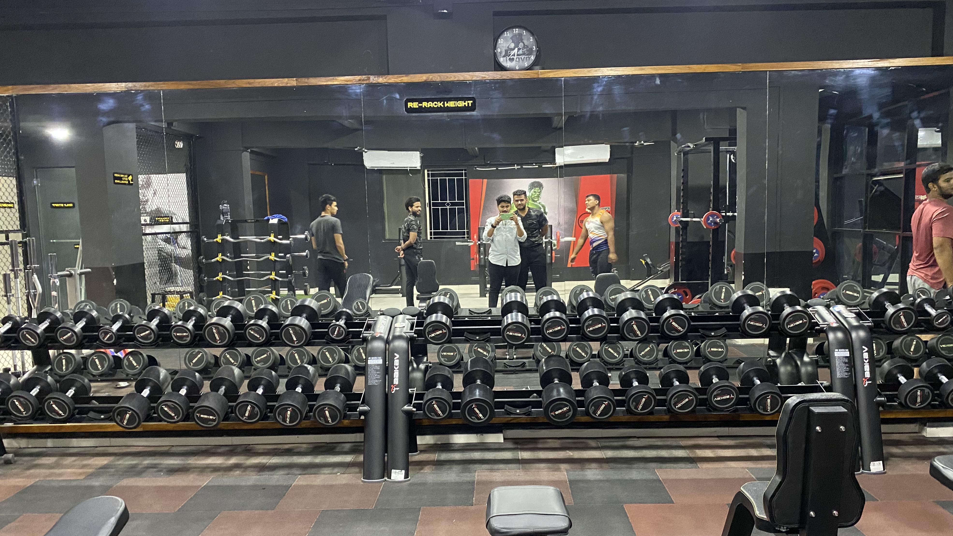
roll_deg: +1.4
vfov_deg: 40.1
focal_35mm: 29
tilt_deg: -7.0
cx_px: 488
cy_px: 291
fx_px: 733
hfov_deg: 66.1
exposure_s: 1/33
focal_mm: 4.25
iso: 640
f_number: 1.8
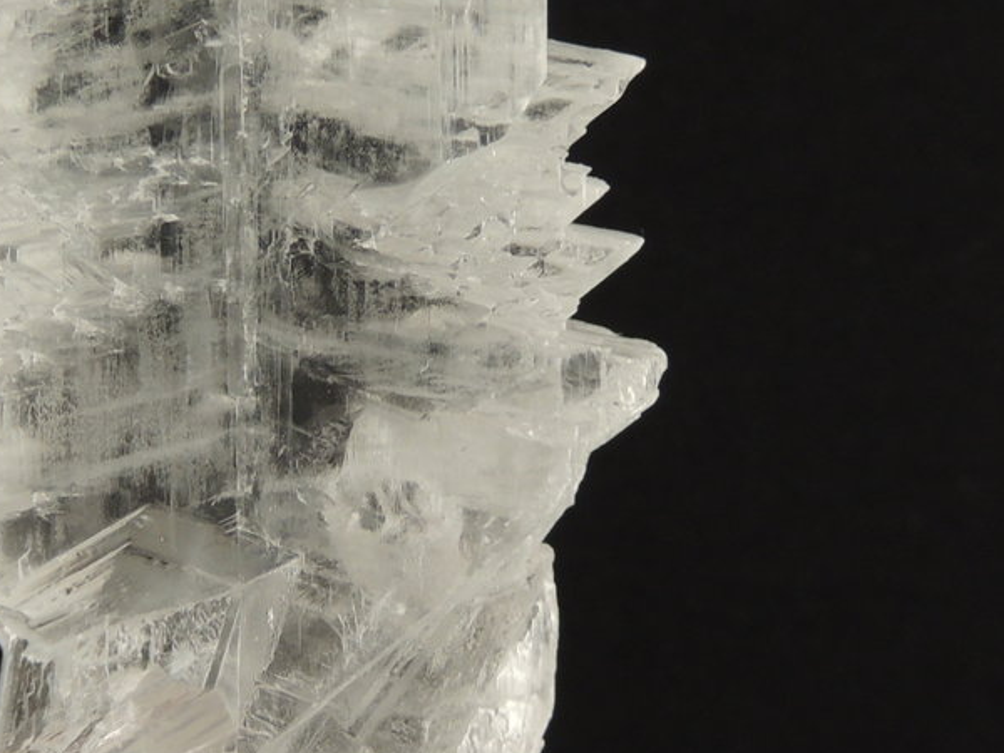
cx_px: 271
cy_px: 291
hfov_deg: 22.1
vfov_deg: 16.8
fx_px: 2552
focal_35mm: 88
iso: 100
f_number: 3.2
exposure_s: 1/50
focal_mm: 5.8
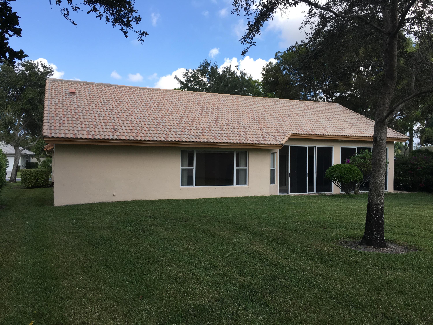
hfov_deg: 61.7
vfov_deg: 48.2
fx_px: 363
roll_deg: -0.2
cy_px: 162
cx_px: 216
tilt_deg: -1.0
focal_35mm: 29
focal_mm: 4.15
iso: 32
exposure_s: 1/1012
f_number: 2.2
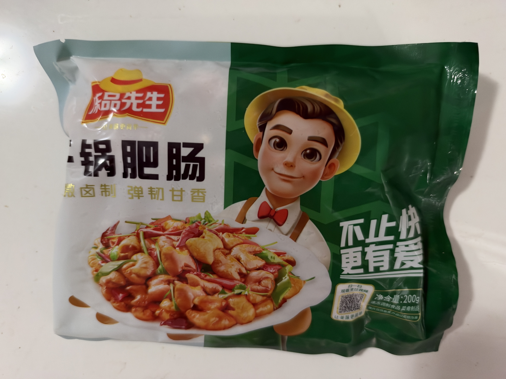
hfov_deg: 71.6
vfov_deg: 56.8
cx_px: 253
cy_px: 190
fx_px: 351
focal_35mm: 24
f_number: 1.48
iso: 500
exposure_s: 1/25
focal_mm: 6.93
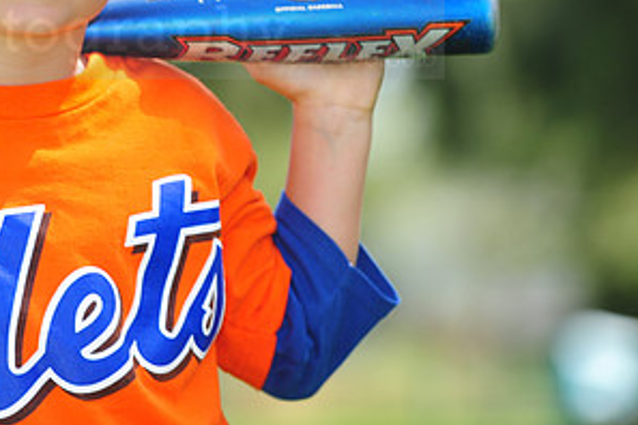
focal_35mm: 390
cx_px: 28
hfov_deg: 5.3
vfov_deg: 3.5
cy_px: 15
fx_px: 6911
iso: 200
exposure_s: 1/320
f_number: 4.5
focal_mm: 200
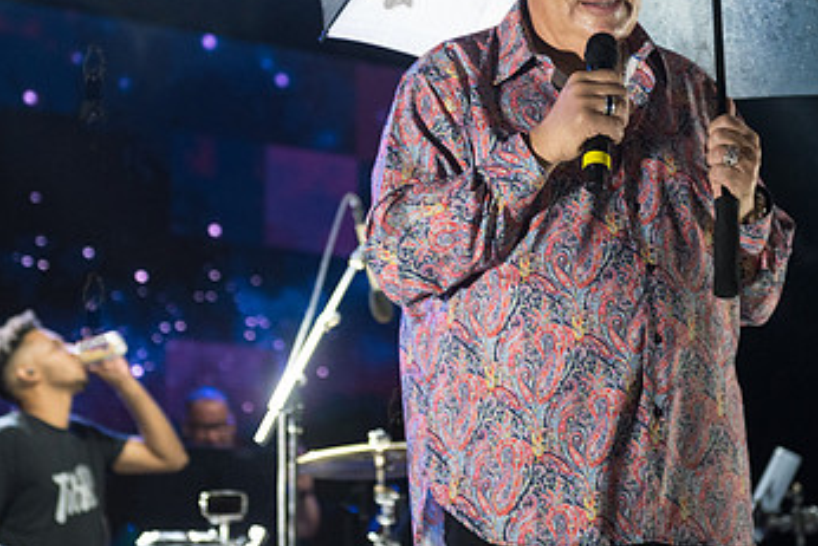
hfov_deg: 19.6
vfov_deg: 13.2
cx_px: 397
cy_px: 195
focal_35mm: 104
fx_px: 2364
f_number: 3.2
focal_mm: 62
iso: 3200
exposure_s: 1/200
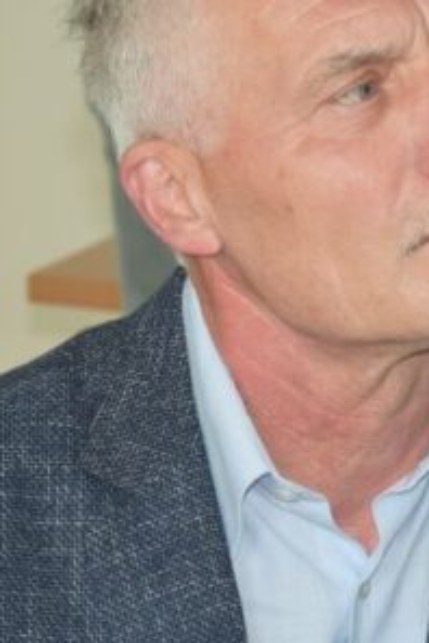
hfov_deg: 6.8
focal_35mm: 202
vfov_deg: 10.2
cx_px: 344
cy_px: 312
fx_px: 3610
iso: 800
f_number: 5
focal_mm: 52
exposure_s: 1/100
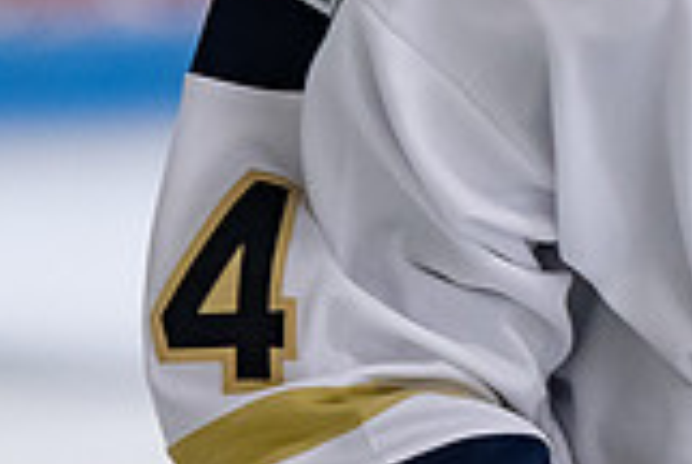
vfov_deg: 1.5
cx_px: 822
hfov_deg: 2.2
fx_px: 17929
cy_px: -327
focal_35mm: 931
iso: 2000
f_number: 3.2
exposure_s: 1/800
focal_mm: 145
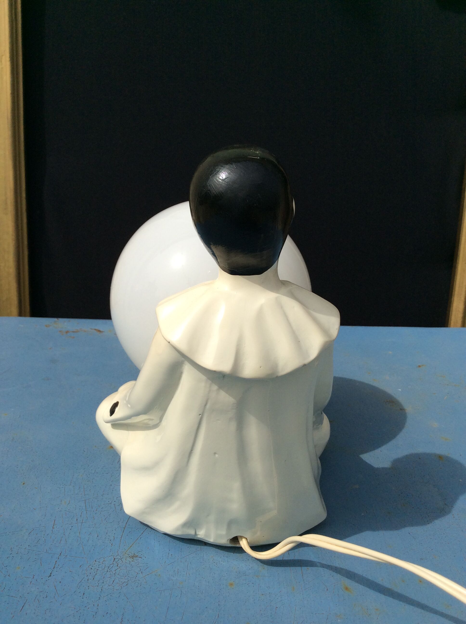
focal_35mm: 32
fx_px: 576
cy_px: 312
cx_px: 233
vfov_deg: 56.9
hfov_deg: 44.1
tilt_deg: -19.8
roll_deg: -2.4
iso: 32
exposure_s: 1/2488
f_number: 2.4
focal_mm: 3.3
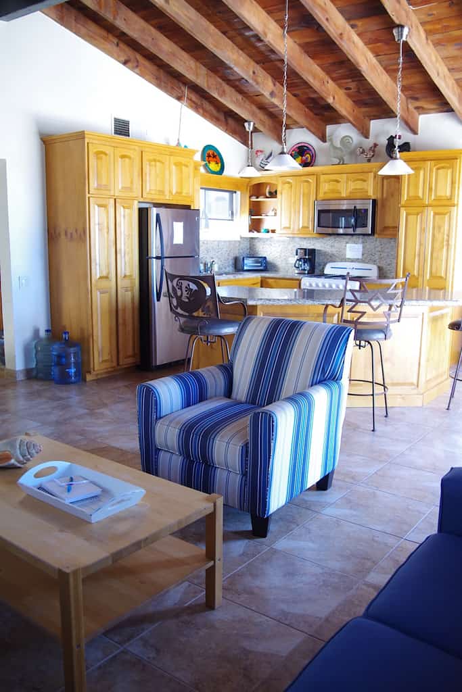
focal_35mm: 30
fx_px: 577
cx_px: 231
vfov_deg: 61.9
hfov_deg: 43.6
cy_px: 346
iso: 400
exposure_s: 1/50
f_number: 2.8
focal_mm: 20
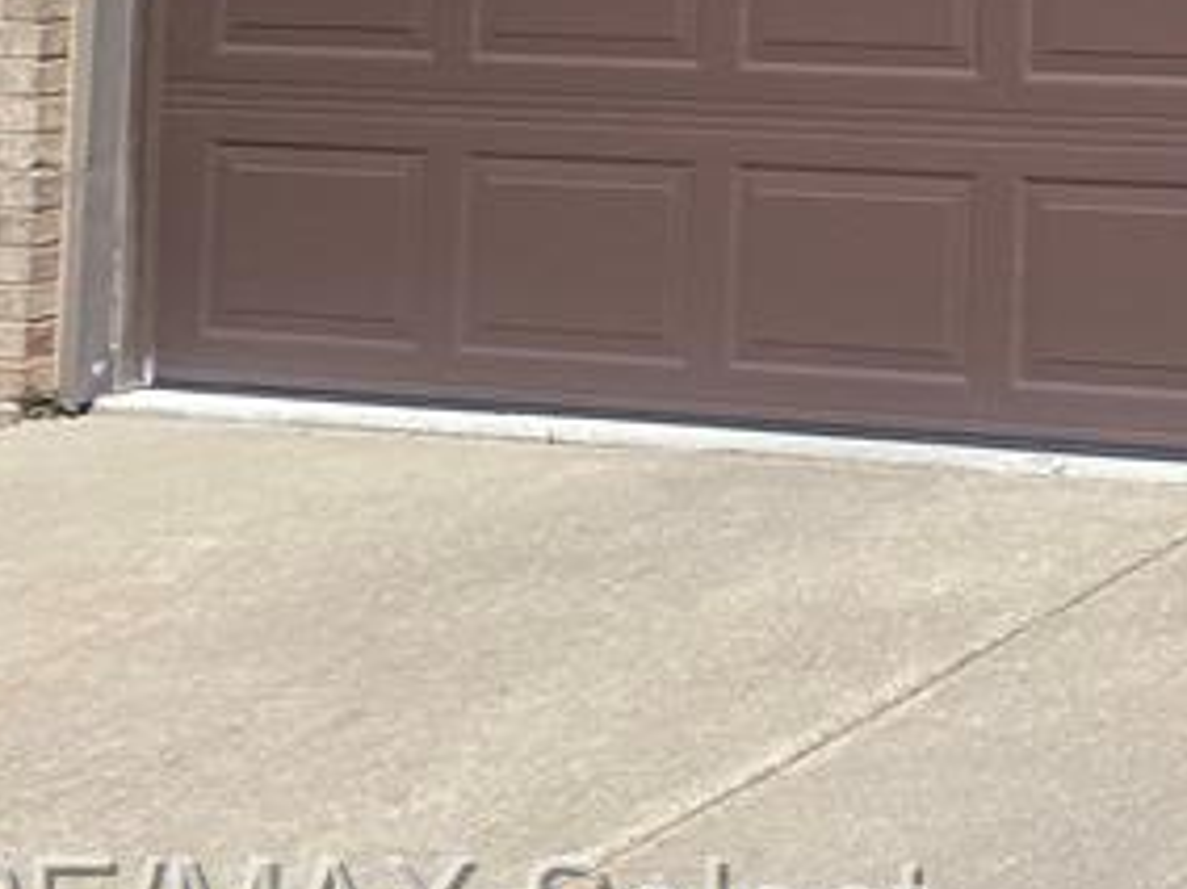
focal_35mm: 94
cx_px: 2038
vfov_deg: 14.3
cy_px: -595
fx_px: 3222
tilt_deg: +5.8
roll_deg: -0.7
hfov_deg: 17.5
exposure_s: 1/2817
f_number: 1.8
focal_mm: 4.25
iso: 32
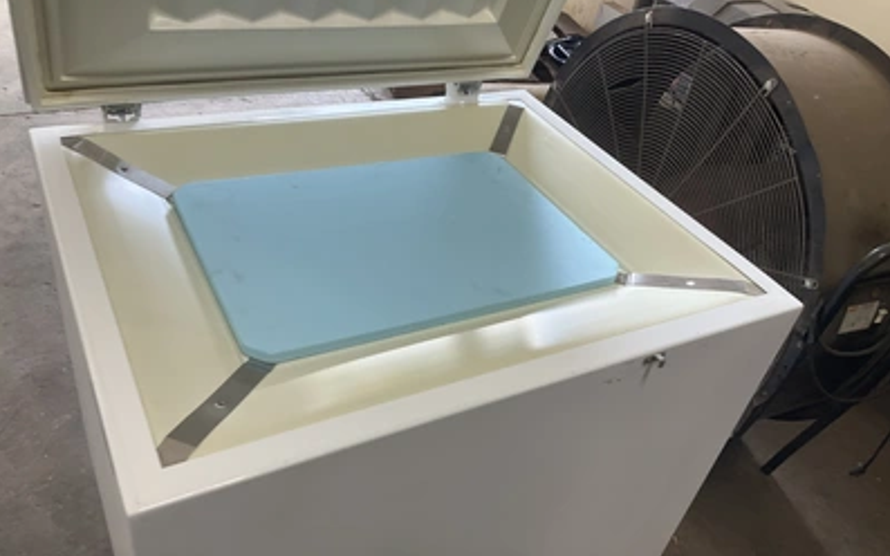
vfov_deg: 40.6
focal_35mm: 31
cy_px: 282
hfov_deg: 61.2
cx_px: 446
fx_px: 752
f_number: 1.8
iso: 40
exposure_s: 1/60
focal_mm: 3
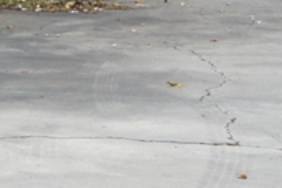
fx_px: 2038
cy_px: 57
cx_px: -378
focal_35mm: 260
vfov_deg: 5.3
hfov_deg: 7.4
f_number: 9
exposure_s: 1/125
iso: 100
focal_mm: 52
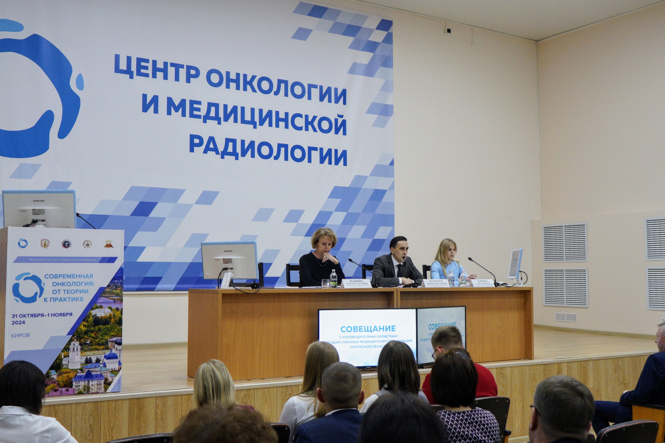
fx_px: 776
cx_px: 332
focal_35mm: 42
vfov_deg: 31.9
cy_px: 222
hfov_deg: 46.4
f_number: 5
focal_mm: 28
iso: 1600
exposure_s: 1/100
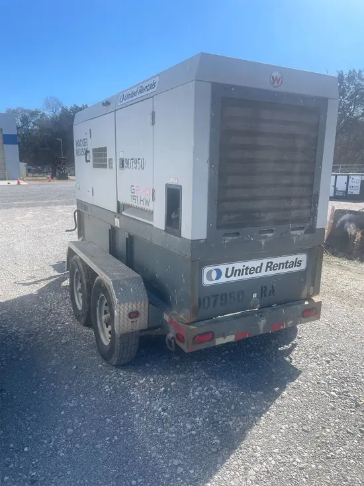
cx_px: 182
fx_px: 364
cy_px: 243
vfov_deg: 67.3
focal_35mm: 26
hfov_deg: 53.1
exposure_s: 1/2174
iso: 32
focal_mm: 4.2
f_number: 1.6
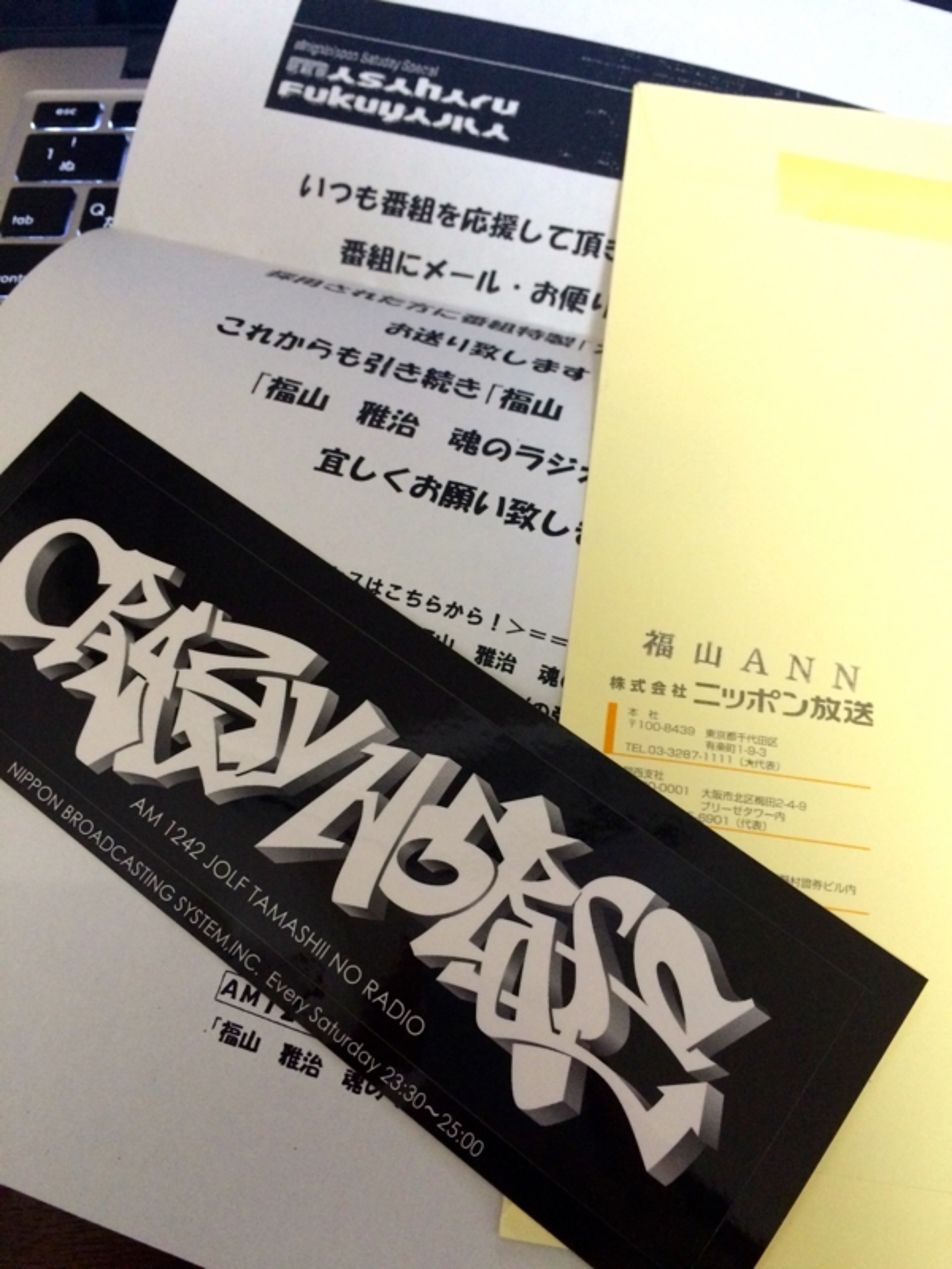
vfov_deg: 61.7
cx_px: 476
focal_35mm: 29
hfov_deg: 48.2
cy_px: 634
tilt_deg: -63.6
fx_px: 1063
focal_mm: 4.15
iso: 320
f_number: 2.2
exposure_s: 1/17
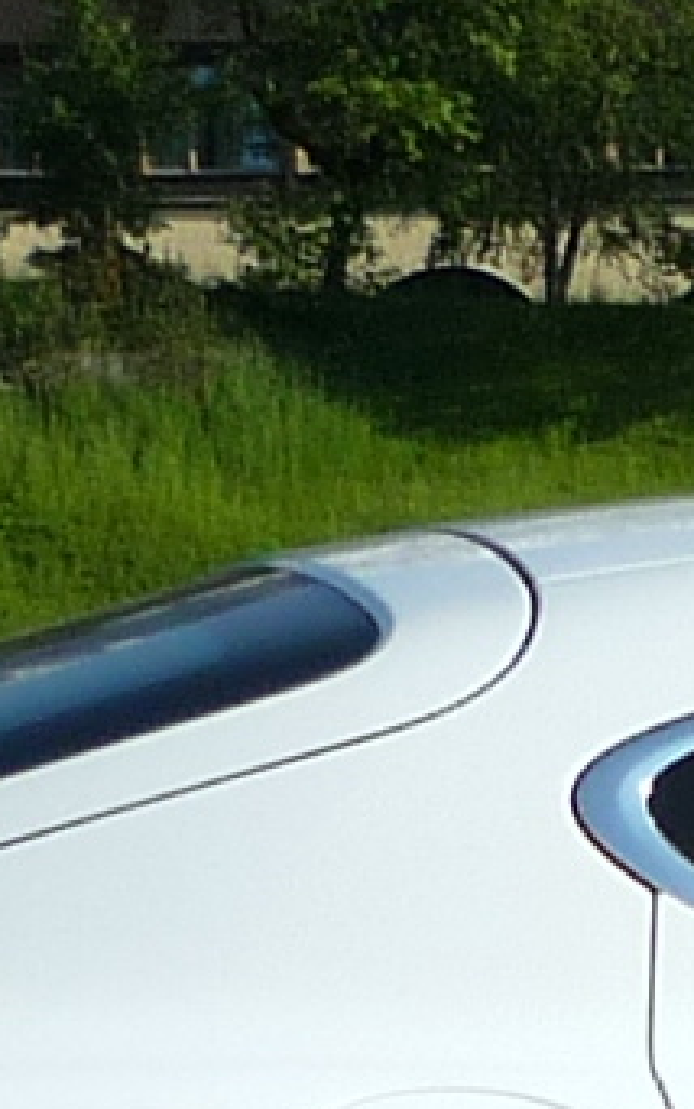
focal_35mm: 262
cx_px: 1816
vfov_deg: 7.9
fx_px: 7922
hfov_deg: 4.8
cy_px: 1284
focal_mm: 5.5
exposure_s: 1/160
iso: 100
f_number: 8
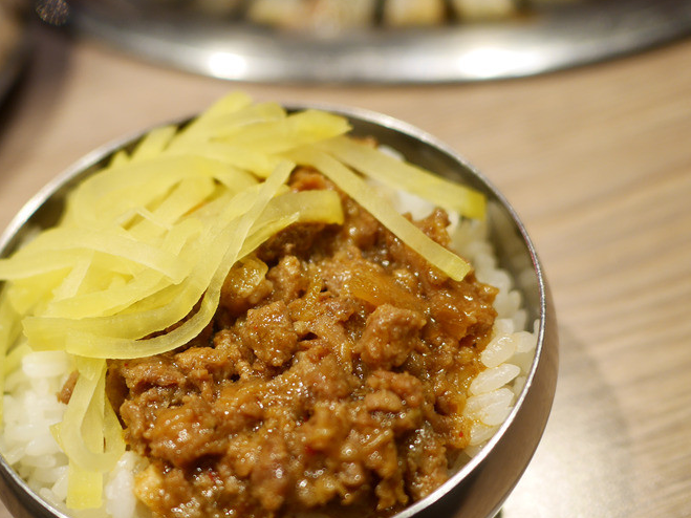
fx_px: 818
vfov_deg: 35.0
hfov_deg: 45.6
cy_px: 321
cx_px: 282
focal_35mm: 41
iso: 200
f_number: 2
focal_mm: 15
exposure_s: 1/125
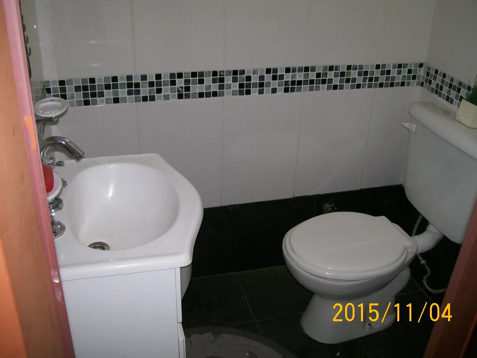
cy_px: 179
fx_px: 496
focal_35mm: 36
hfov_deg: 51.4
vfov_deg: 39.7
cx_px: 238
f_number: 2.7
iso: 80
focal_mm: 6
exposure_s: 1/64
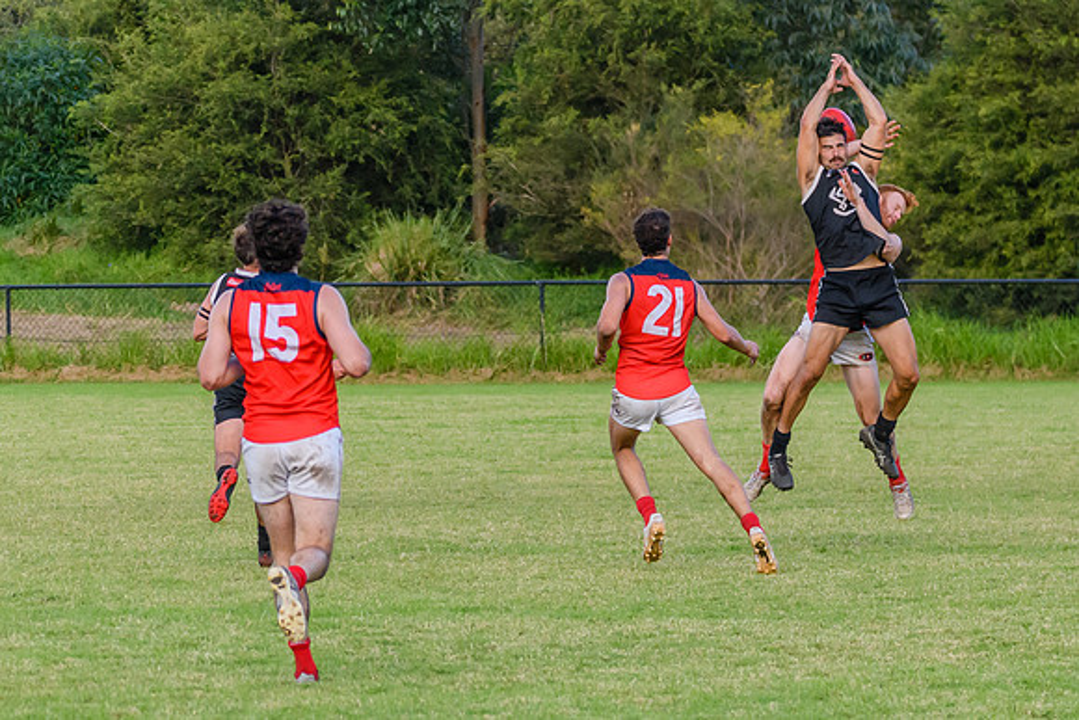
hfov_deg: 6.0
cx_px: 702
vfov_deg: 4.0
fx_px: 10241
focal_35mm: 342
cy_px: 300
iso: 1250
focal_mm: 150
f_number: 5
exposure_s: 1/2000
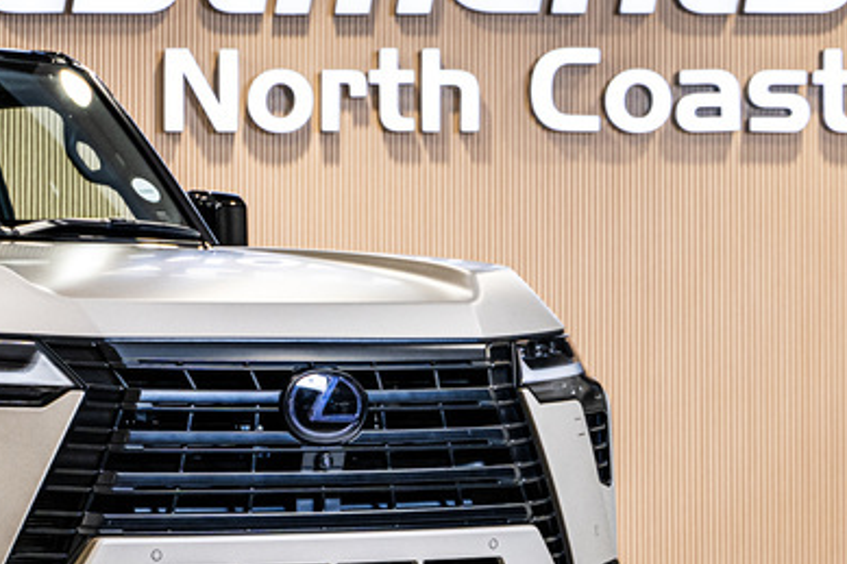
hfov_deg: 15.5
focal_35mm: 129
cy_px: 370
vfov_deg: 10.6
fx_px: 3034
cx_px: -49
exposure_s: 1/125
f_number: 4
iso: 800
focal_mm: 49
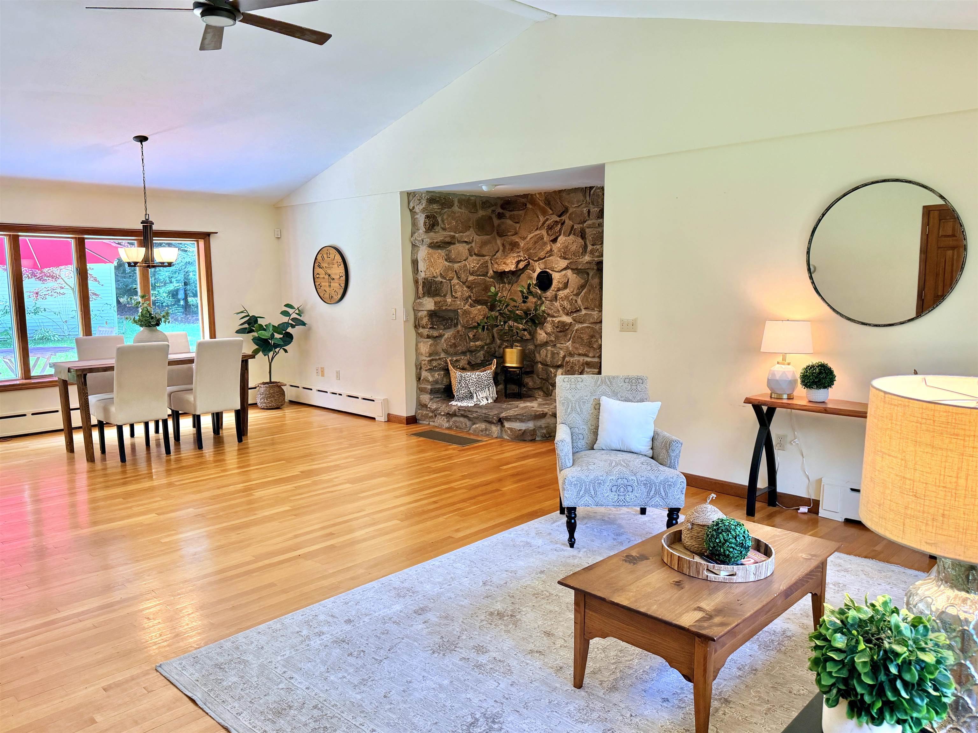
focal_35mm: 24
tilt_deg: -6.9
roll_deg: -1.6
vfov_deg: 56.8
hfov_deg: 71.6
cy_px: 366
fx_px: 678
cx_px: 489
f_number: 1.78
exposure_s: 1/166
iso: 160
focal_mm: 6.76
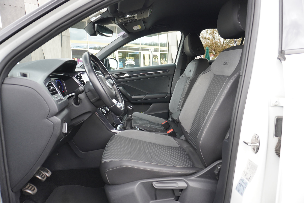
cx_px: 152
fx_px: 203
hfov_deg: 73.7
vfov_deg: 53.2
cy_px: 102
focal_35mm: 24
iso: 400
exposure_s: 1/30
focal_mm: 16
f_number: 3.5
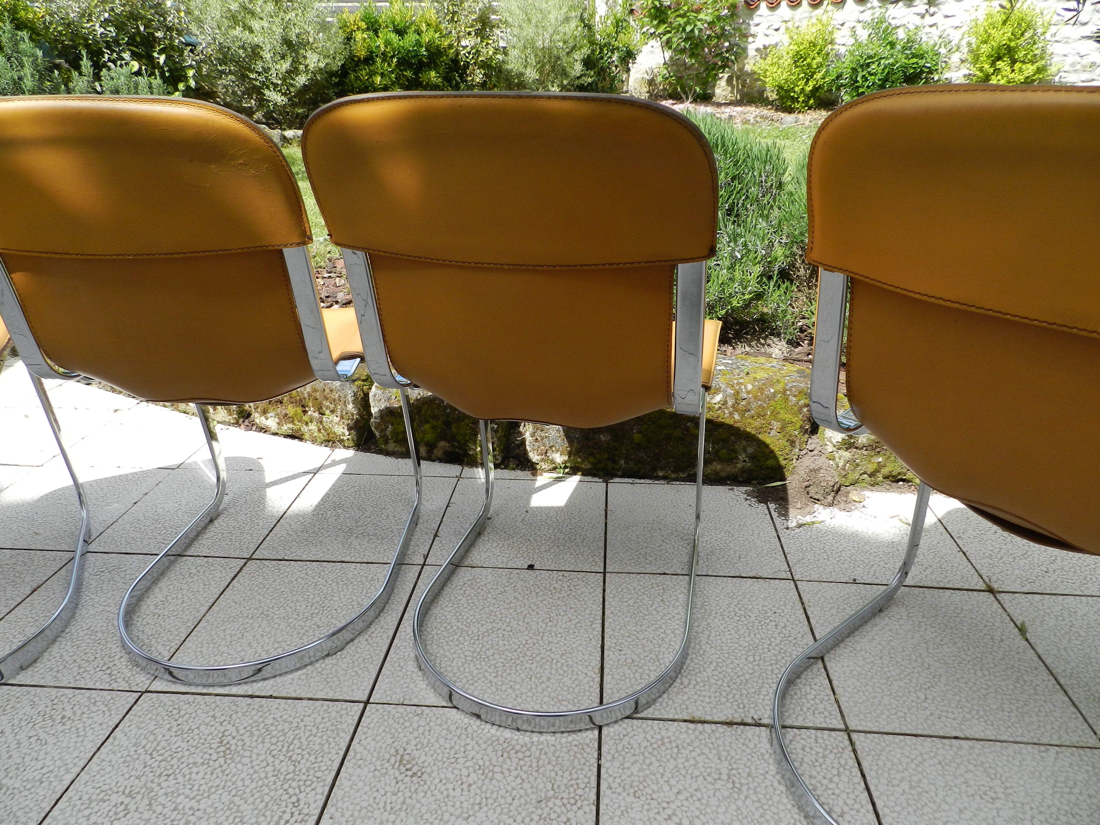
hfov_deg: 73.9
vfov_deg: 58.9
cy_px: 412
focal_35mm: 23
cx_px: 550
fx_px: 731
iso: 160
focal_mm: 4
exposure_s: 1/800
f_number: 3.4
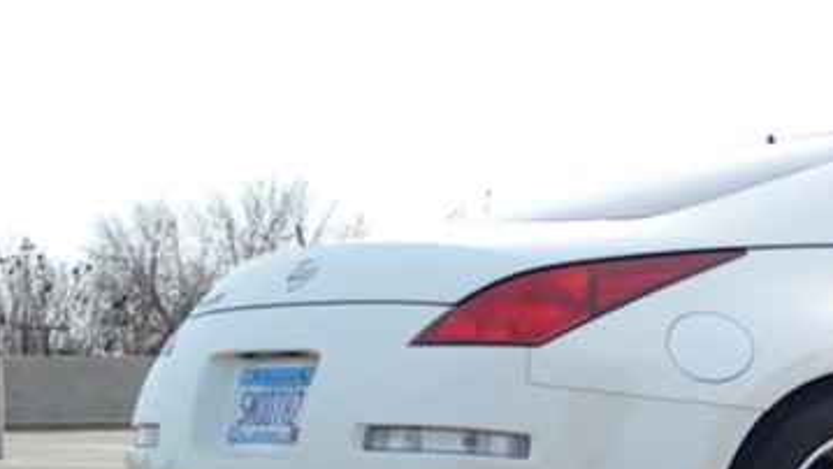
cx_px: 903
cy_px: 413
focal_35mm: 114
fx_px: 2518
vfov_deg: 10.6
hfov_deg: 18.1
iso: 720
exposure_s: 1/1000
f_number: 7.8
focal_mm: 8.6
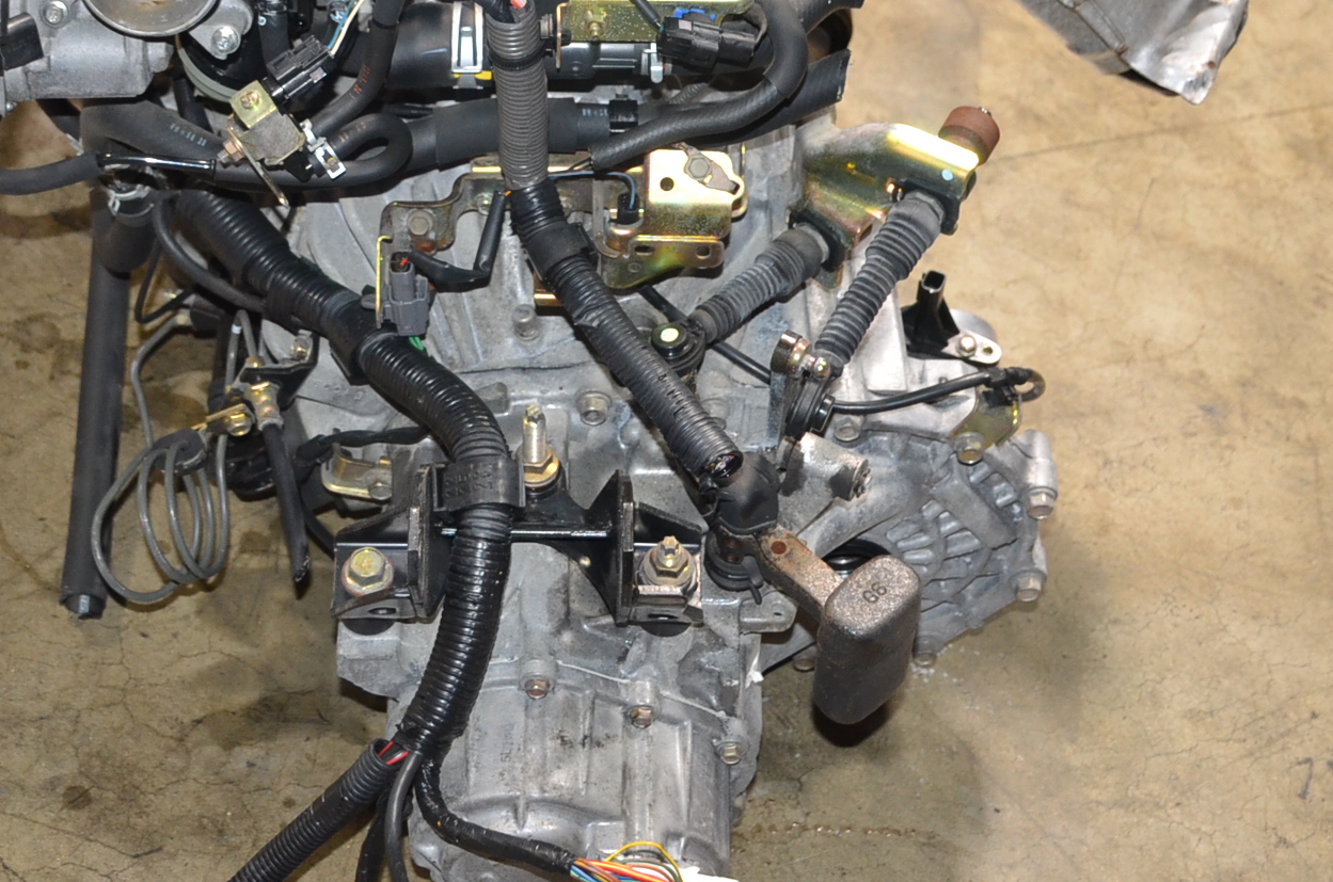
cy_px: 54
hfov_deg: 28.5
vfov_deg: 18.7
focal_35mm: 71
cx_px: 650
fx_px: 2623
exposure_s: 1/60
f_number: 3.8
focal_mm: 24
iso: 800
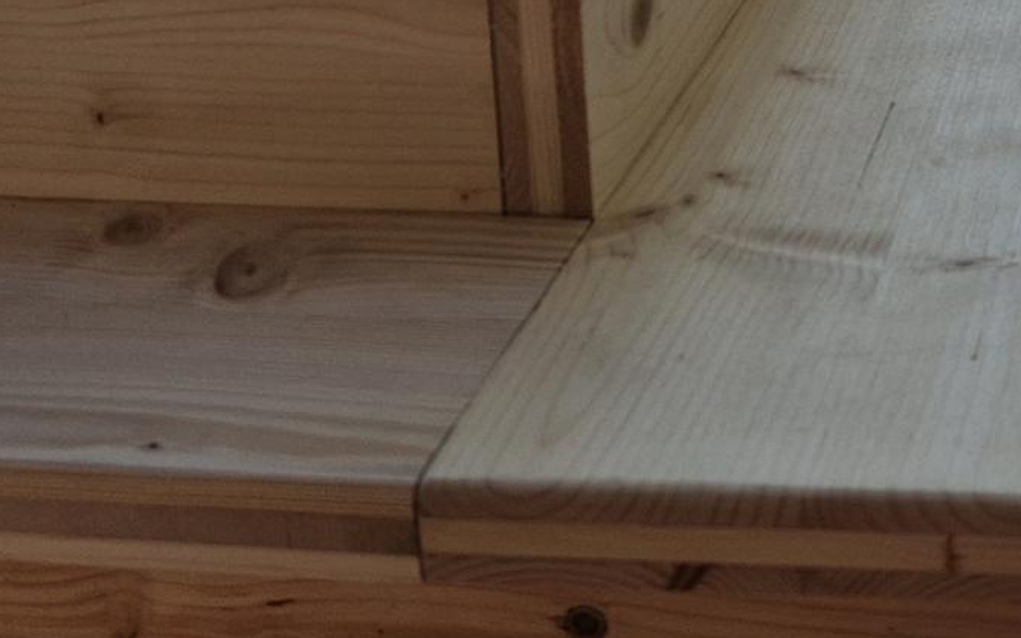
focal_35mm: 70
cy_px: -198
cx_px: 1093
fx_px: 1948
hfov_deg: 27.2
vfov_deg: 17.4
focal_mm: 5.4
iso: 50
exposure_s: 1/479
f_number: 1.8
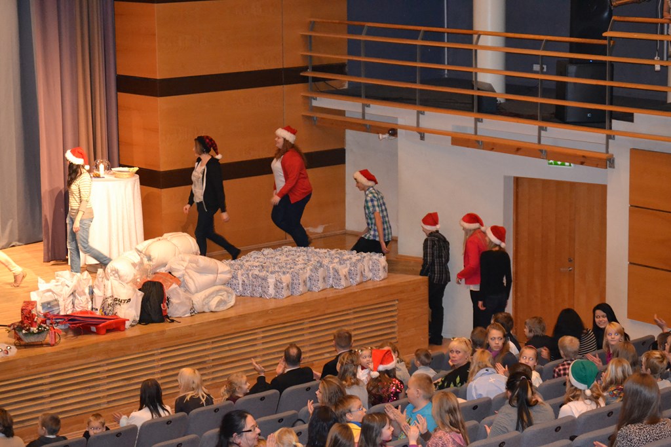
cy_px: 224
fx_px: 1678
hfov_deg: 22.6
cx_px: 336
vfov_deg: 15.2
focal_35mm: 90
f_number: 4
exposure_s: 1/60
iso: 2800
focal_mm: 60
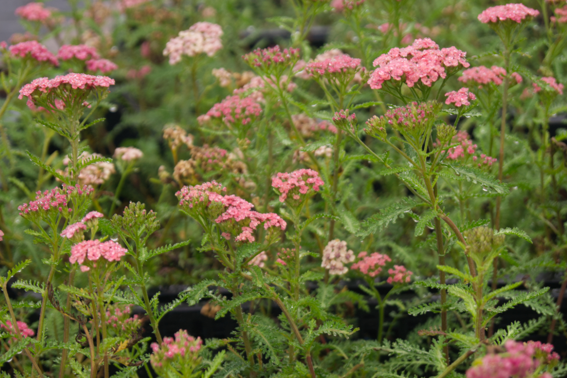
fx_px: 1299
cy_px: 189
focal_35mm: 82
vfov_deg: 16.6
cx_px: 284
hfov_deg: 24.6
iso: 250
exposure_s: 1/100
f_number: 5.6
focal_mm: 55
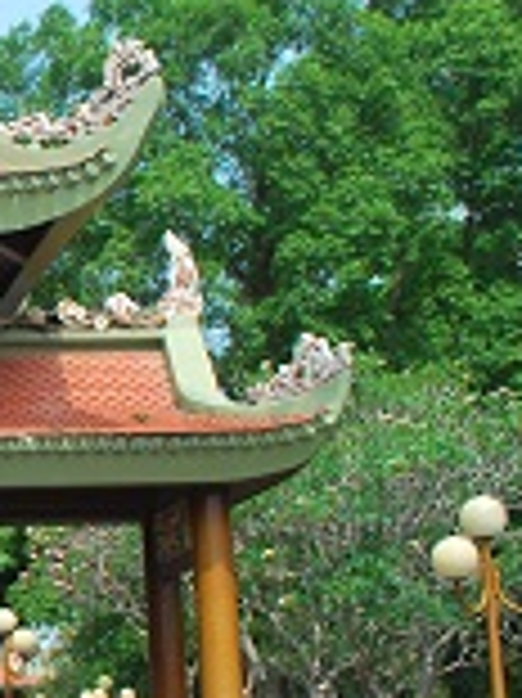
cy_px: 500
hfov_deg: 14.8
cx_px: -482
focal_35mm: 84
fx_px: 1691
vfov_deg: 23.1
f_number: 5
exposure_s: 1/1250
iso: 400
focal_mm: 18
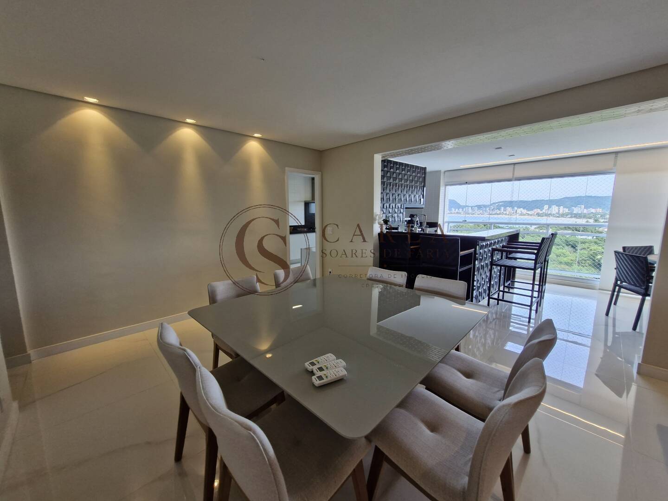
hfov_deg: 106.2
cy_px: 250
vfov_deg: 89.9
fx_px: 251
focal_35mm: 13
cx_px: 334
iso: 64
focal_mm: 1.74
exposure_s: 1/120
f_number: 2.2
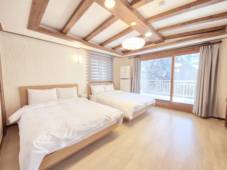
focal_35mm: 13
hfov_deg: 106.2
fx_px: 85
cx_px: 114
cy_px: 85
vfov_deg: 89.9
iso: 320
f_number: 2.2
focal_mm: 2.2
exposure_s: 1/60.2
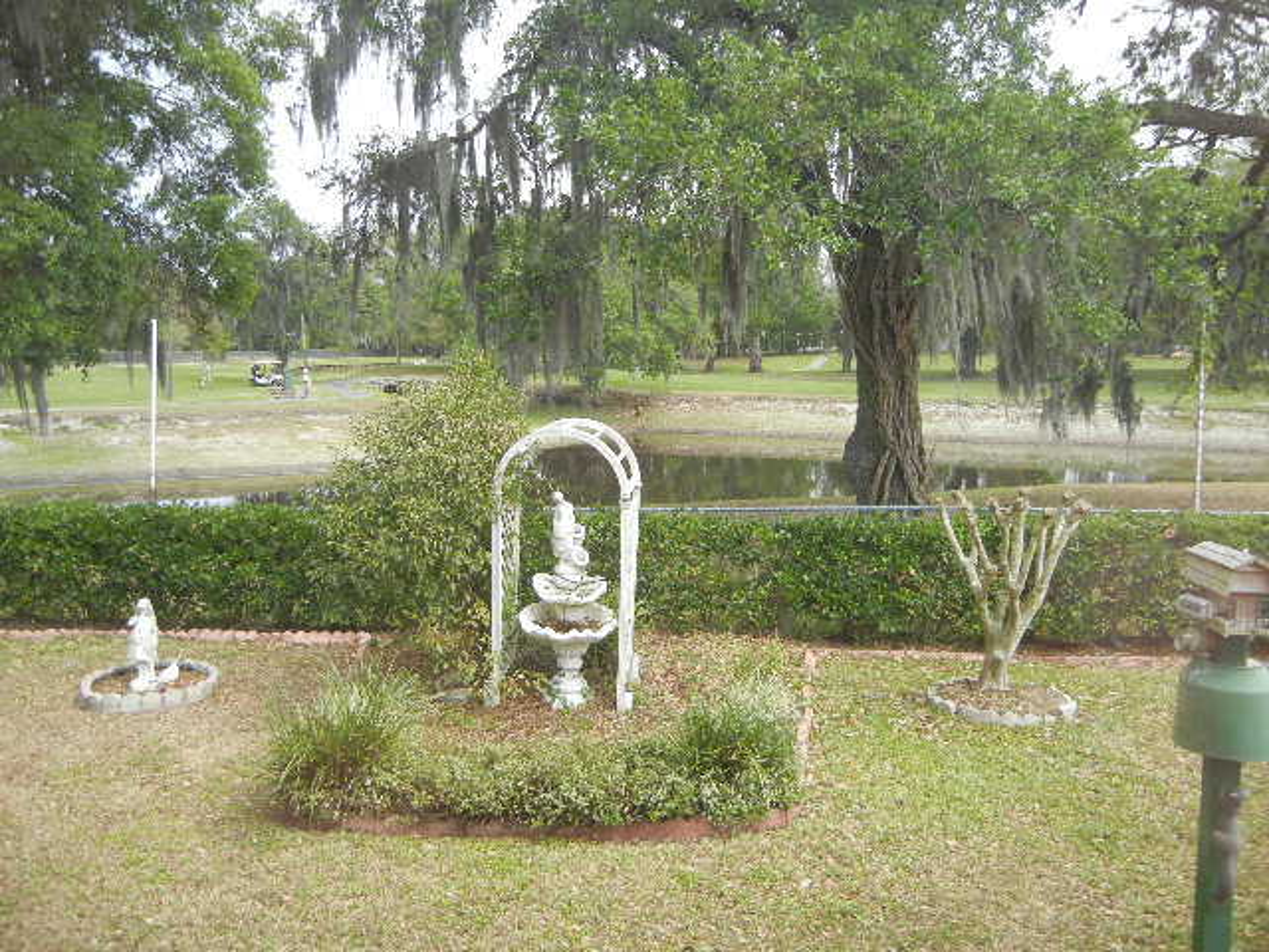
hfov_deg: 60.0
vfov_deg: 46.8
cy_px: 476
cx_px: 634
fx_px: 1100
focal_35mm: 30
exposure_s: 1/133
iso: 160
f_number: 3.5
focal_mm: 5.4
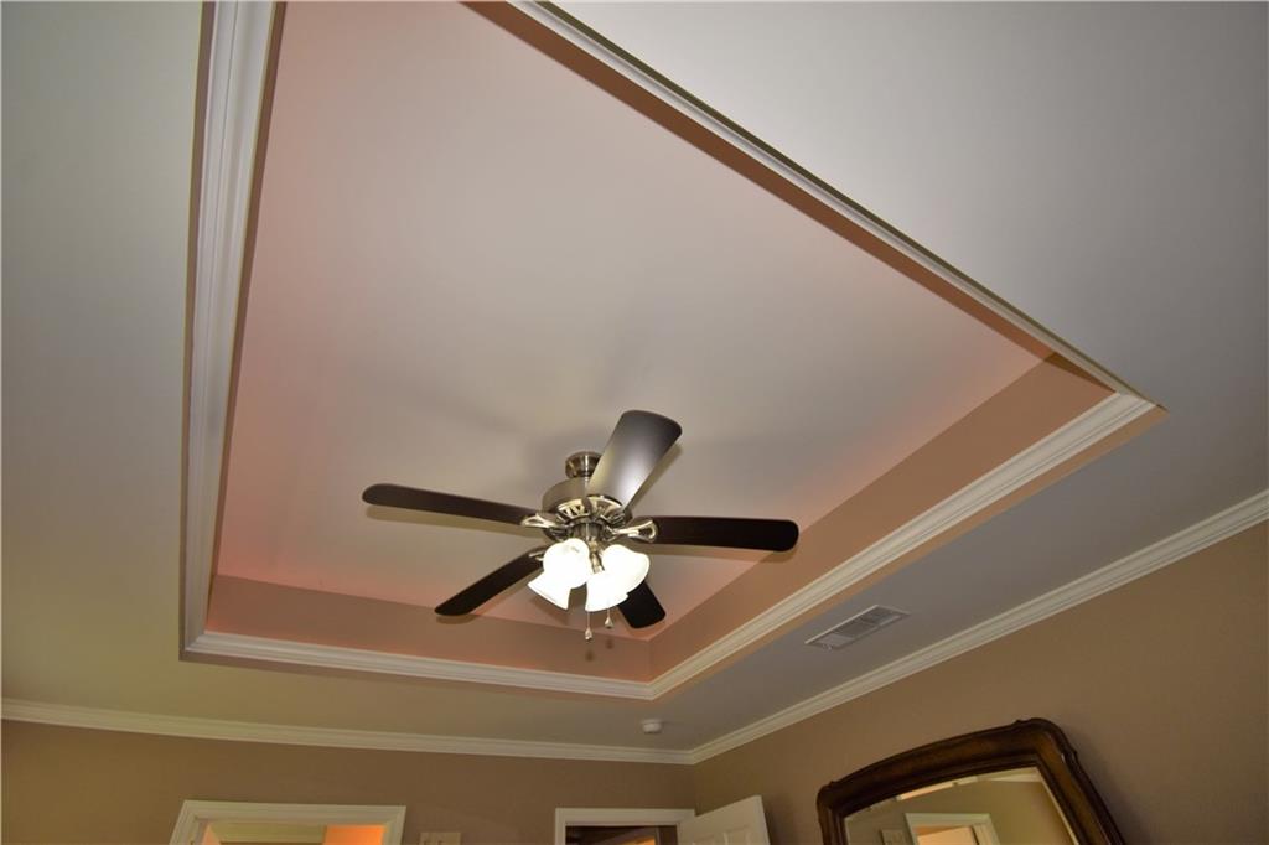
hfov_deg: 100.4
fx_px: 529
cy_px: 422
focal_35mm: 15
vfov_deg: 77.3
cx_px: 634
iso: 450
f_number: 5
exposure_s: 1/100
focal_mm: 10
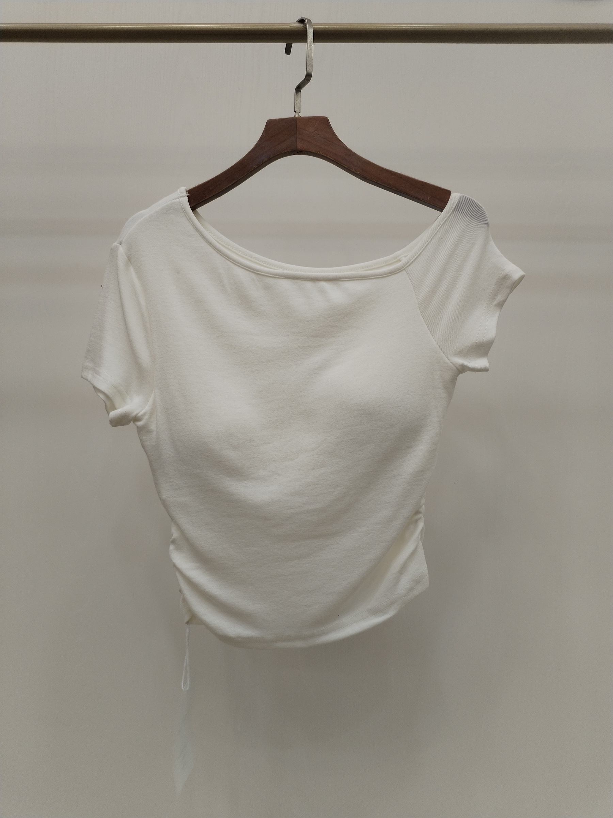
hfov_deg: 48.2
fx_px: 685
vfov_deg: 61.7
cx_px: 306
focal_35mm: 29
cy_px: 409
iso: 124
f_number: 1.8
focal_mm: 4.75
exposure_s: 1/120
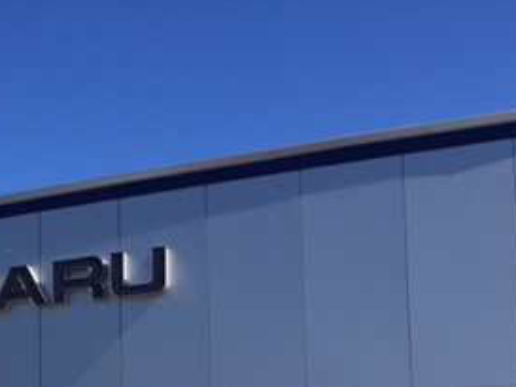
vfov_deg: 20.4
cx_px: -19
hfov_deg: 26.7
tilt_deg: +4.3
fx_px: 1014
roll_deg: -0.4
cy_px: 446
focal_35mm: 68
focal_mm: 4.15
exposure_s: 1/2083
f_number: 2.2
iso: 32
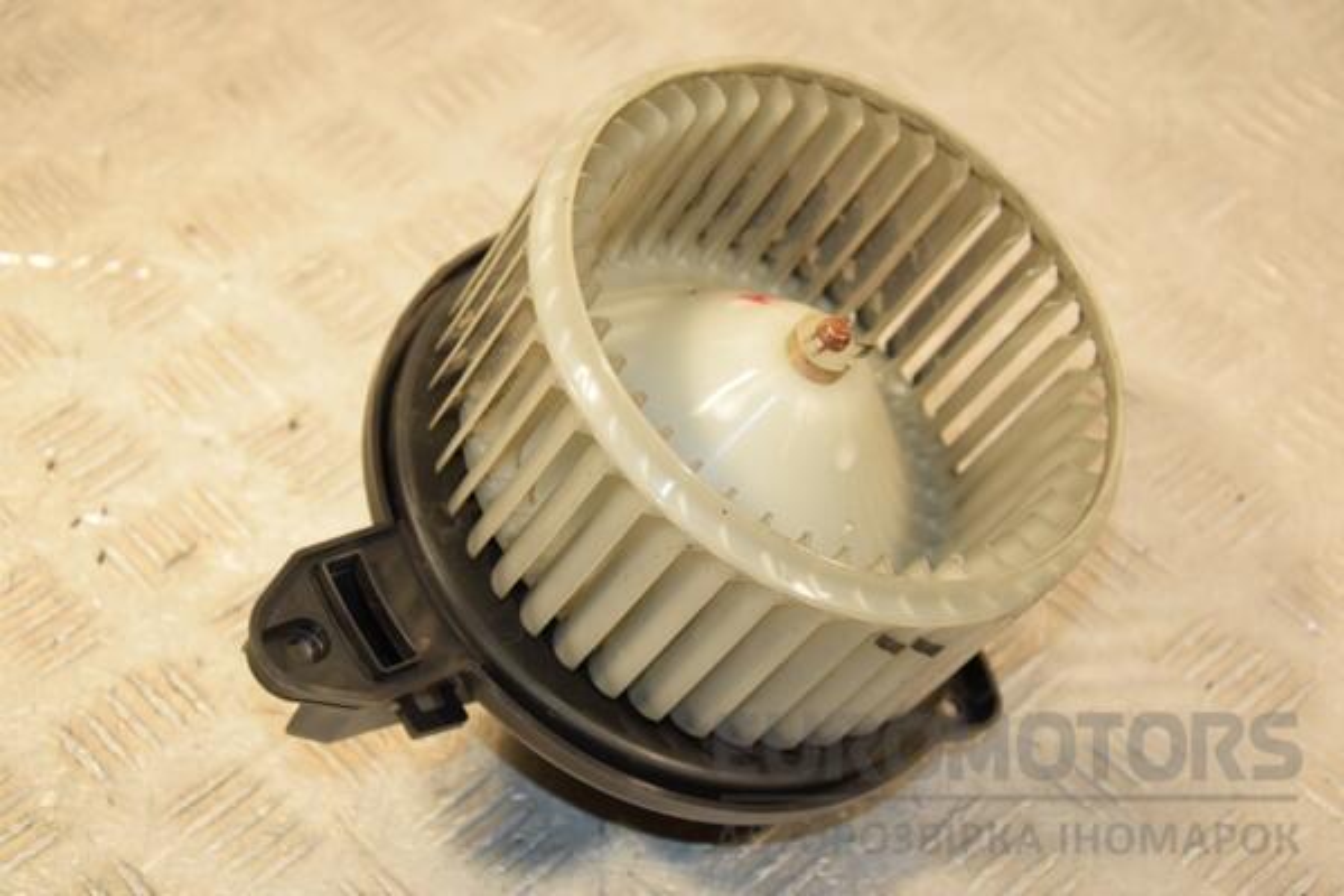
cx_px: 672
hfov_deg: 27.0
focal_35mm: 75
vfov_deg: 18.2
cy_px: 448
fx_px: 2800
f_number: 5.6
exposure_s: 1/200
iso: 800
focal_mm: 50
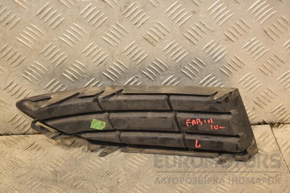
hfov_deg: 28.1
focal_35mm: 72
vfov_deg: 18.9
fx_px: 580
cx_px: 145
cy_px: 96
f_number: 4.8
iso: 800
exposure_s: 1/125
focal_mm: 48
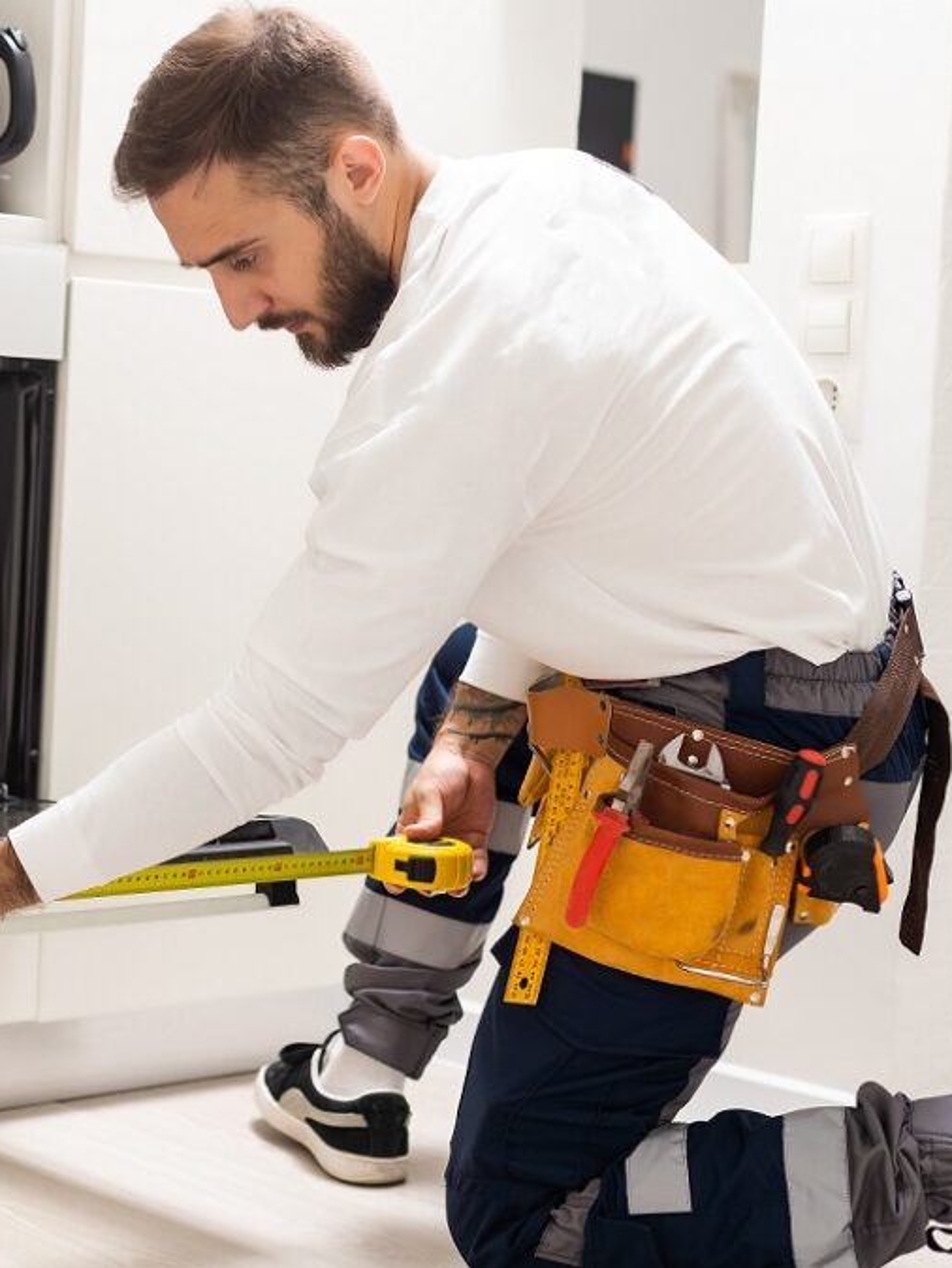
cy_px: 627
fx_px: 2675
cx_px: 162
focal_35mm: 73
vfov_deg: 26.7
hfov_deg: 19.9
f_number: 2.8
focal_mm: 50
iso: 80
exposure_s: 1/160
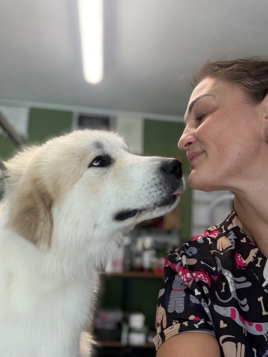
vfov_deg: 58.3
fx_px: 320
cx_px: 136
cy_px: 178
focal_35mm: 31
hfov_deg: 45.4
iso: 125
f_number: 1.9
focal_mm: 2.71
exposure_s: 1/100
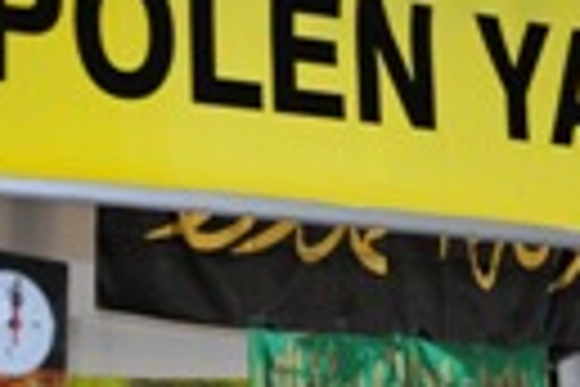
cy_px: 572
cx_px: 472
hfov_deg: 19.4
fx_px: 1675
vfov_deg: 12.5
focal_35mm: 104
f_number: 3.8
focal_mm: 20
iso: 800
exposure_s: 1/80
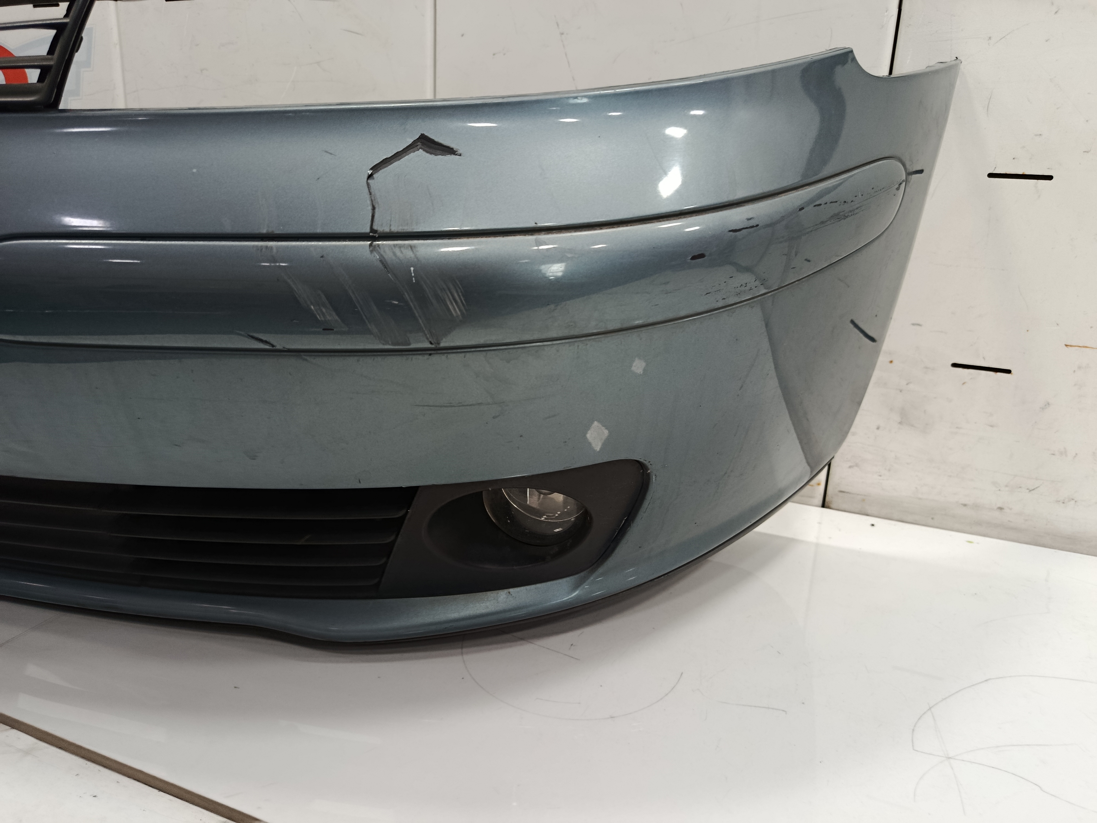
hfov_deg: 71.6
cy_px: 412
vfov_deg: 56.8
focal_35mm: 24
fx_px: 761
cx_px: 548
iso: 693
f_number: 1.7
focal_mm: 5.24
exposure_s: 1/50
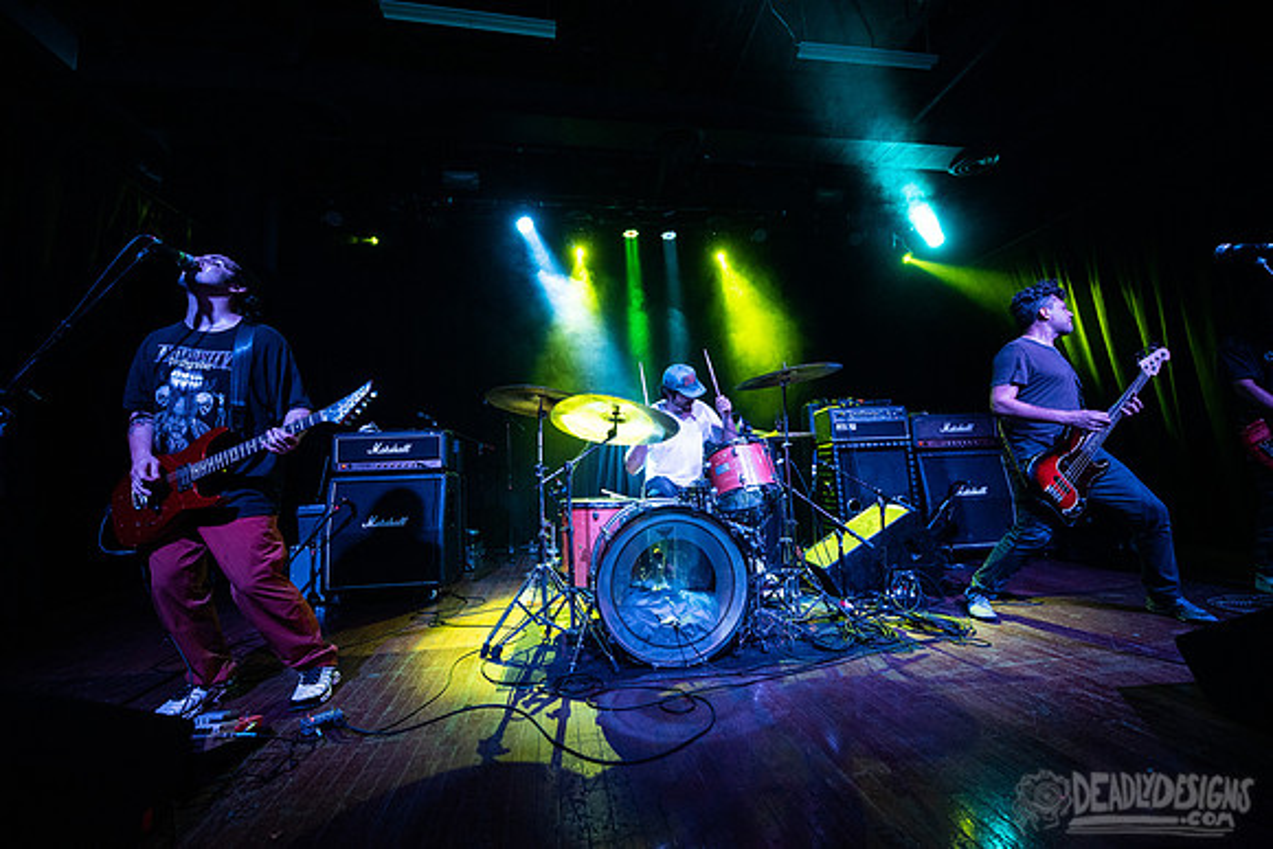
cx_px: 636
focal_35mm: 14
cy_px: 424
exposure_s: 1/400
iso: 3200
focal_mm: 14
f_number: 3.2
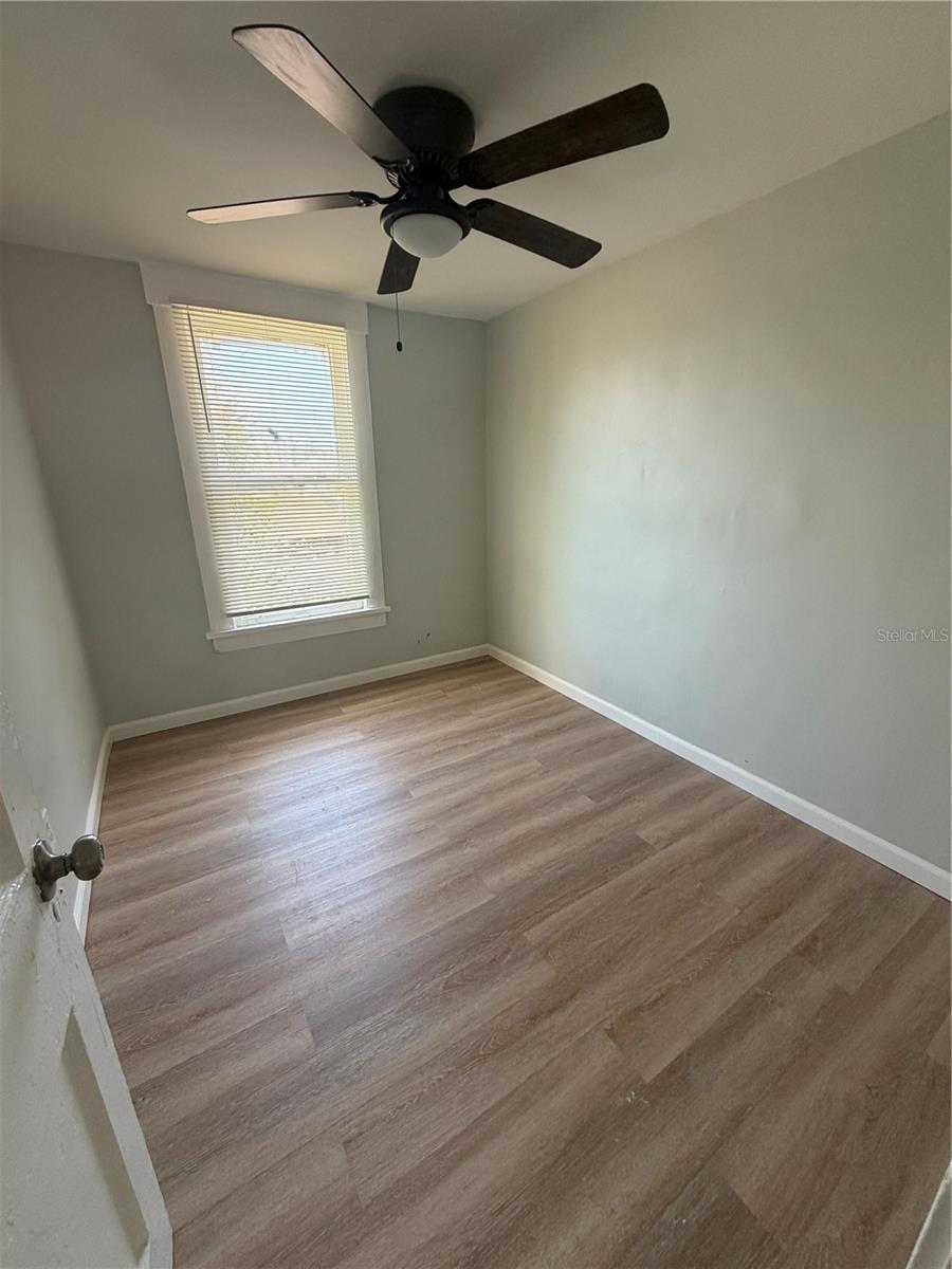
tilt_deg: -16.8
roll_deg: +1.1
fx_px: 513
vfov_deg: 102.1
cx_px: 476
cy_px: 634
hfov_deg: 85.7
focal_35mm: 14
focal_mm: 2.22
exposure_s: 1/121
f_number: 2.2
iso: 200
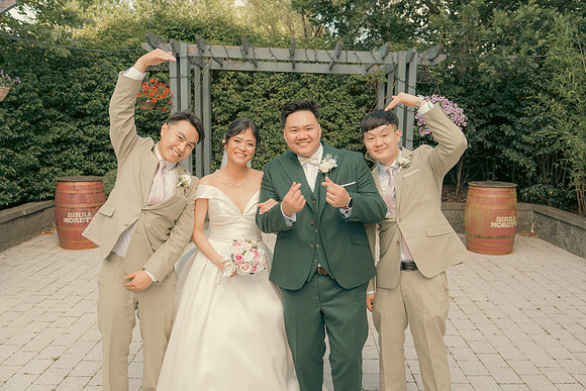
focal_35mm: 30
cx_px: 293
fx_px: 488
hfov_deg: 61.9
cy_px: 196
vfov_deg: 43.6
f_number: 3.5
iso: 125
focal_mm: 30
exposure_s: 1/250
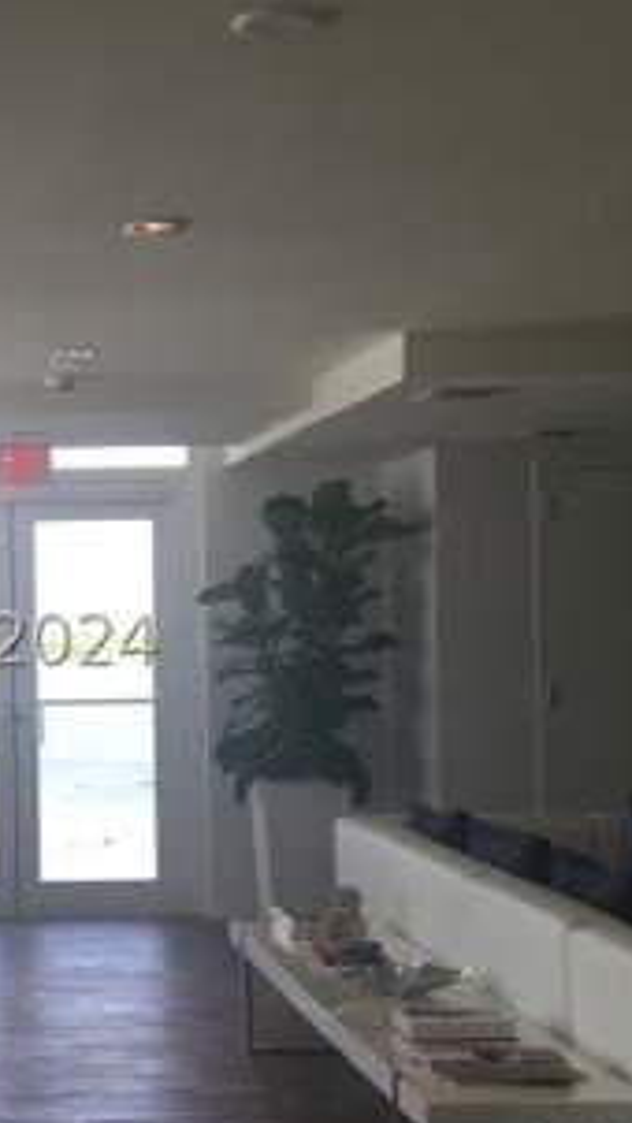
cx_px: -104
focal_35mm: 67
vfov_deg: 31.4
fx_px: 1995
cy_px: 640
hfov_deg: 17.3
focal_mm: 4.15
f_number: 2.2
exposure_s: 1/120
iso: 50
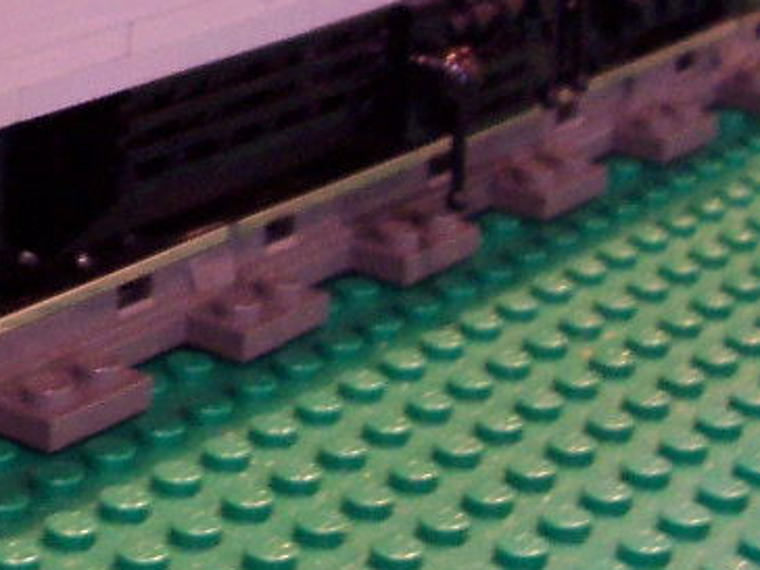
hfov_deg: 15.5
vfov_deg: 11.9
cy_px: -84
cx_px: -163
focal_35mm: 122
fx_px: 2679
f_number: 2.8
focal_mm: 5.6
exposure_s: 1/10
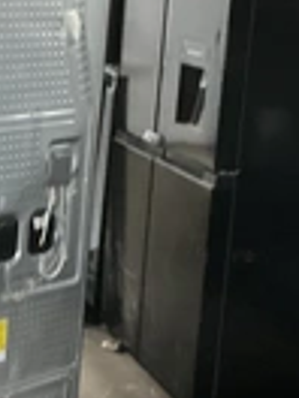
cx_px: -151
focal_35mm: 88
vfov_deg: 22.3
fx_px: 1013
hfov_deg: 15.5
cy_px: 196
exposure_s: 1/30
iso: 500
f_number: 1.8
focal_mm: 3
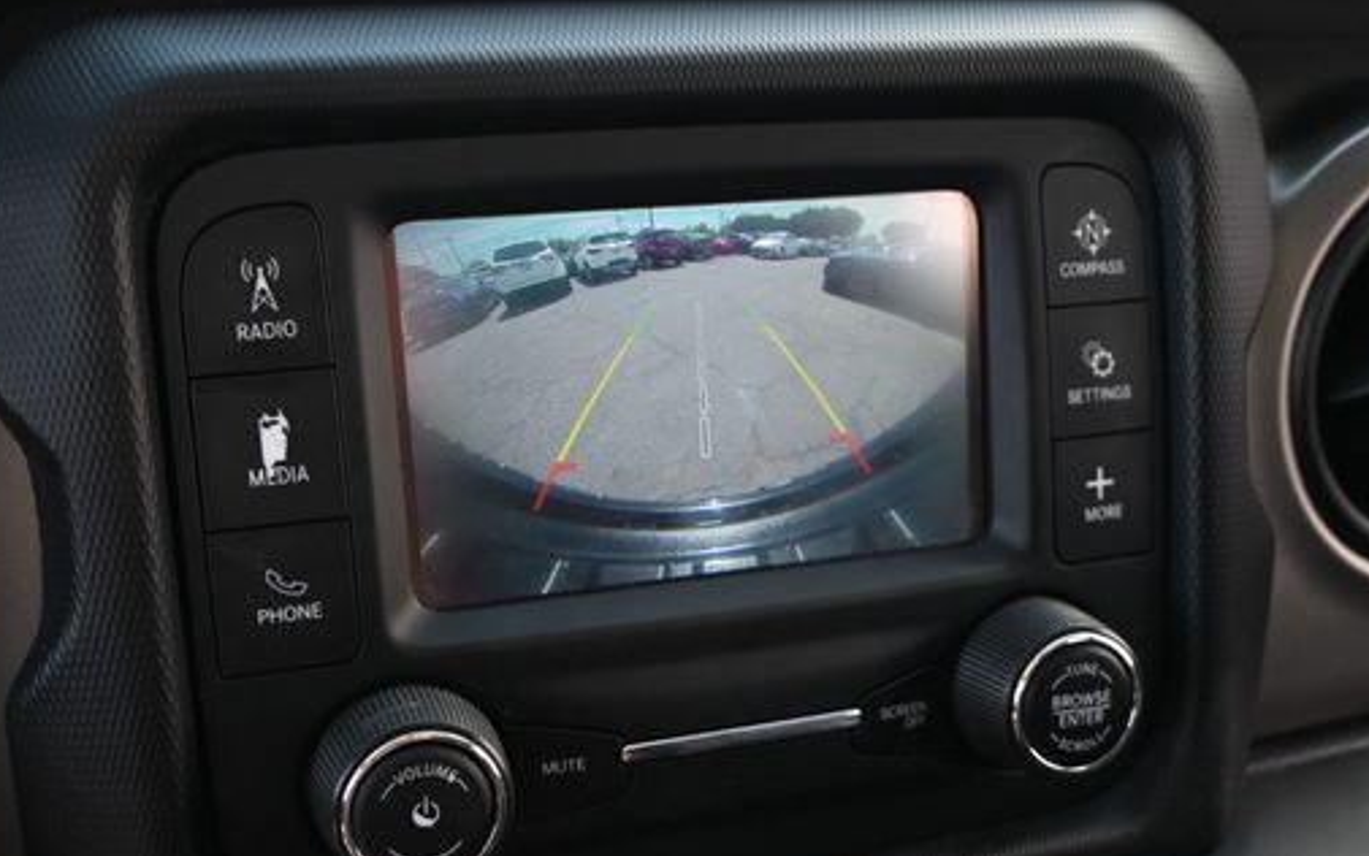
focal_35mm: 41
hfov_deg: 48.6
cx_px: 656
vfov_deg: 31.5
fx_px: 1517
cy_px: 477
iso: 160
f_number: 4
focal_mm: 21
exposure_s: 1/40
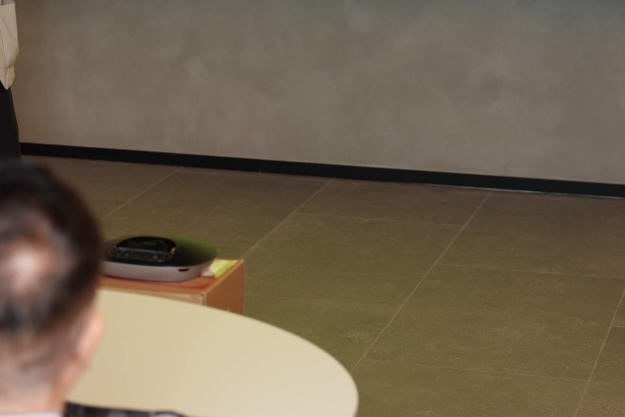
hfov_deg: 15.6
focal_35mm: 131
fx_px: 2274
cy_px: 52
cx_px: 135
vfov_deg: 10.4
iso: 640
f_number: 2.8
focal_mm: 50
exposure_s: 1/160
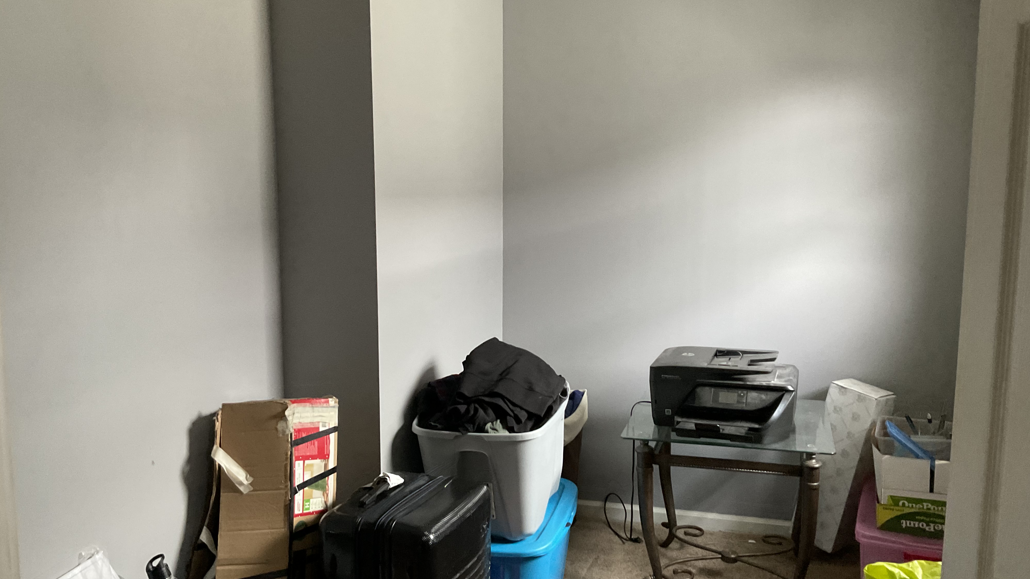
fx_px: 874
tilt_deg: -5.9
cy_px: 287
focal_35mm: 32
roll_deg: +0.1
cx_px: 513
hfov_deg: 61.0
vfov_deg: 36.7
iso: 160
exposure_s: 1/60
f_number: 1.8
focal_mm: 3
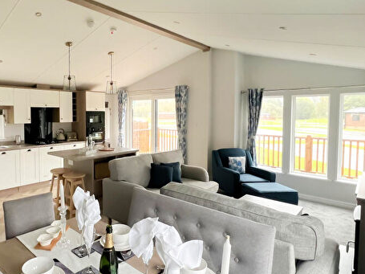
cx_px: 112
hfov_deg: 78.2
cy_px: 204
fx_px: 211
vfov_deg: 62.3
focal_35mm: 20
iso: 200
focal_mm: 1.57
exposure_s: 1/99
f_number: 1.8
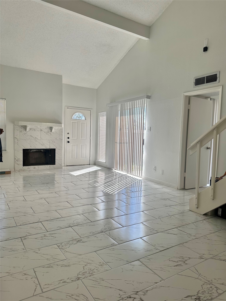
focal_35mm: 24
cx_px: 113
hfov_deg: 56.8
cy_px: 150
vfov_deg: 71.6
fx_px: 209
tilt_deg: -2.9
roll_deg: -2.2
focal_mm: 6.86
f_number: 1.78
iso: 80
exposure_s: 1/718
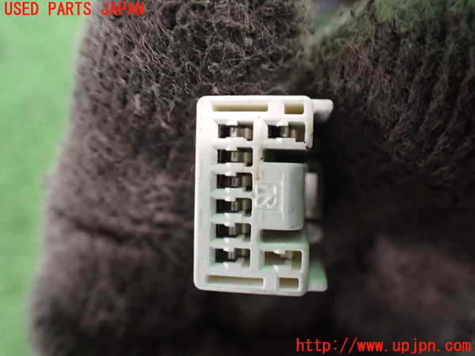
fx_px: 412
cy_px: 178
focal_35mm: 30
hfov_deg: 60.0
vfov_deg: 46.8
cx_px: 238
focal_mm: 5.4
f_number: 2.3
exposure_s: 1/30
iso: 1250
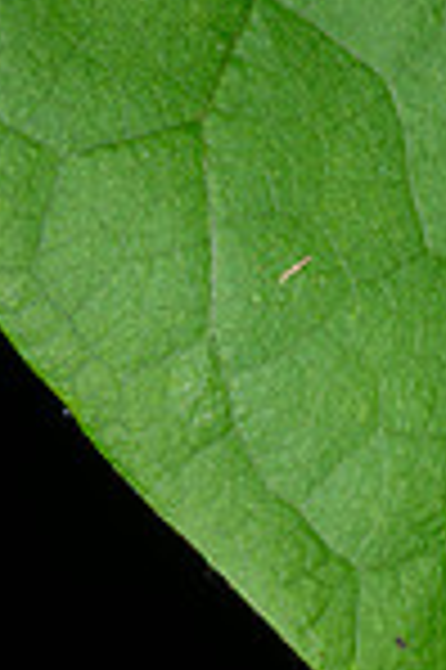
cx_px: 813
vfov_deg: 4.3
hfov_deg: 2.9
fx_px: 8866
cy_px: 899
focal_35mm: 476
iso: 80
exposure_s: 1/250
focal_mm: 105
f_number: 20
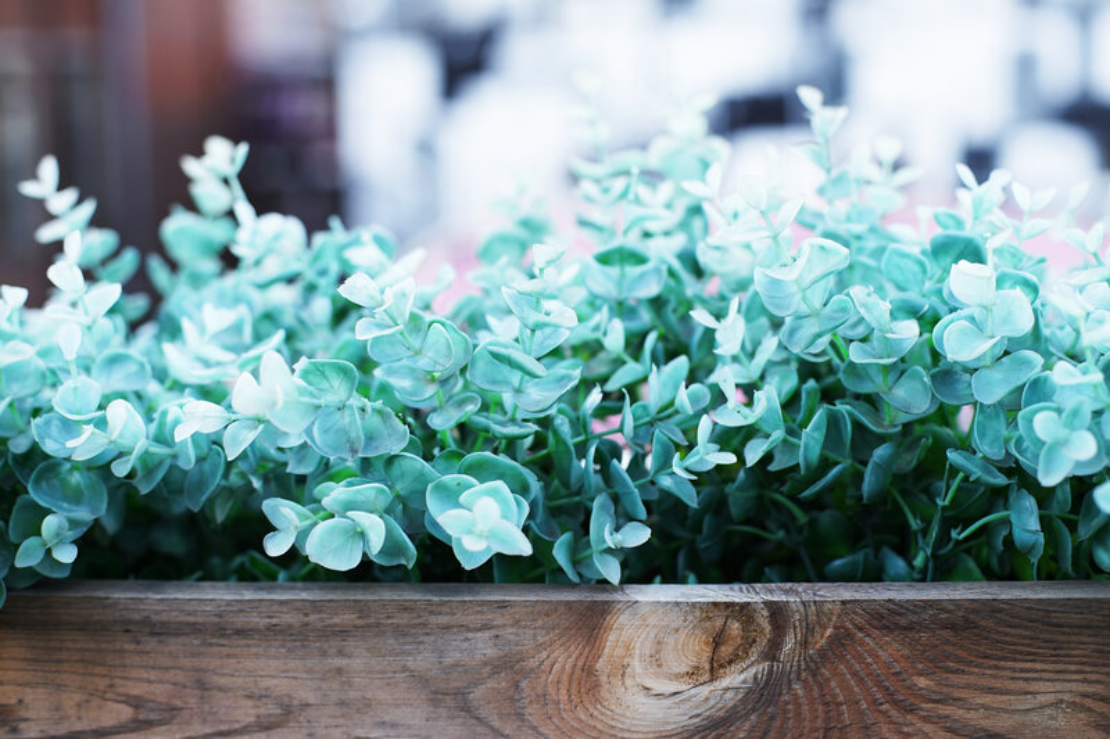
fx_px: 1541
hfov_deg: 39.6
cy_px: 370
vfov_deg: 27.0
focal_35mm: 50
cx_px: 555
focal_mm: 50
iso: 400
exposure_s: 1/60
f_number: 3.5
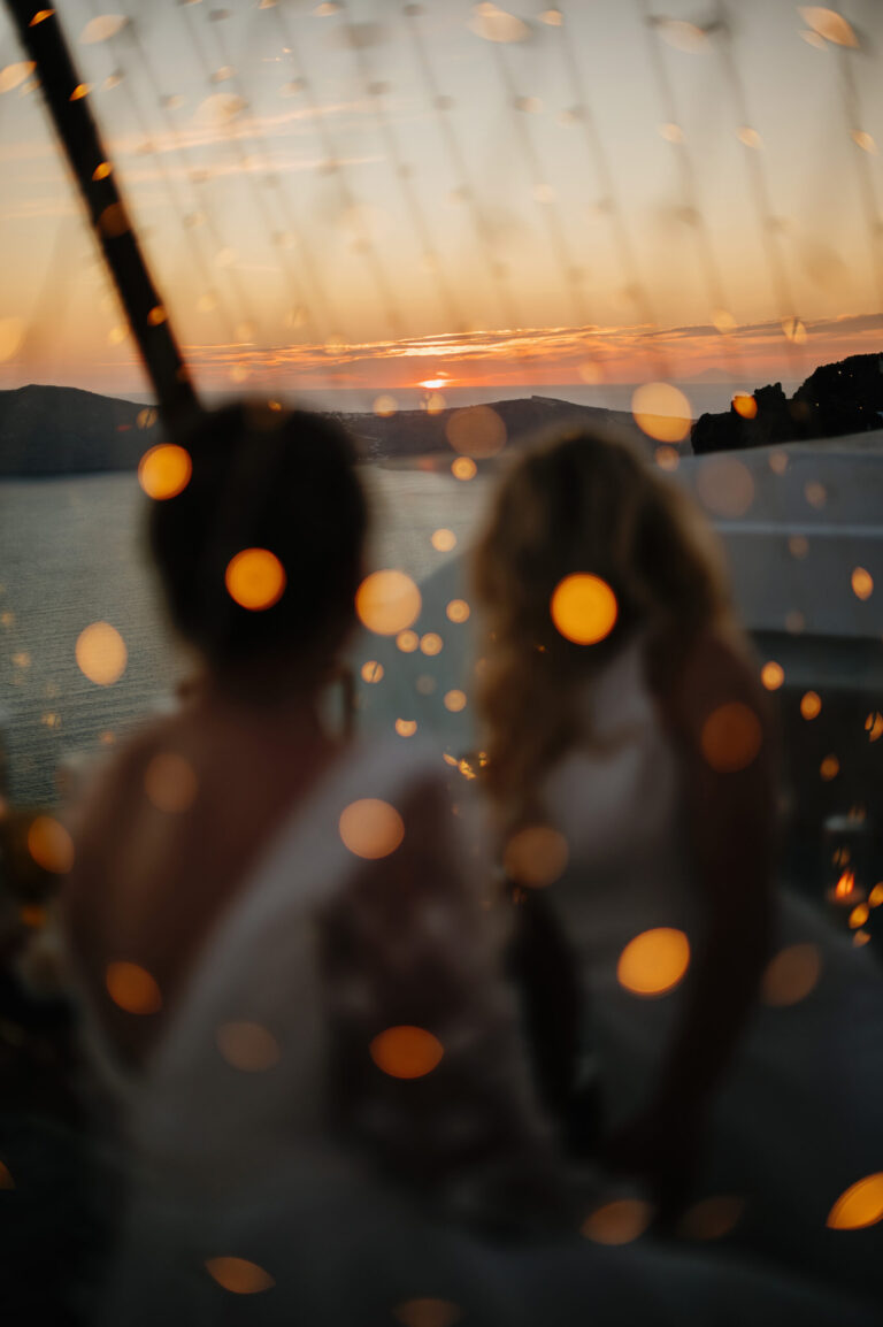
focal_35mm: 50
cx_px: 442
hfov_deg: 27.0
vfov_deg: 39.6
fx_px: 1842
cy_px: 664
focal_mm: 50
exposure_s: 1/400
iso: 100
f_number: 1.4
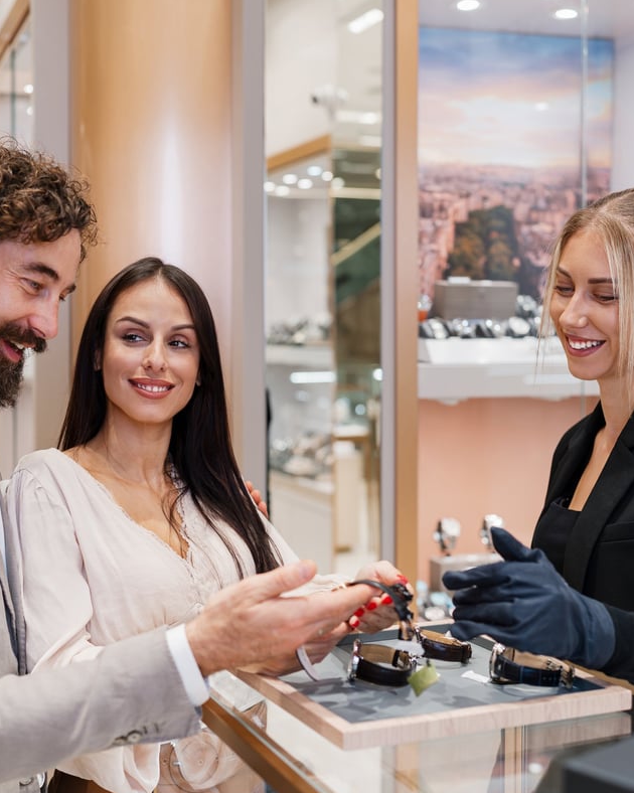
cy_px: 398
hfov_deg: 30.2
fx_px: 1173
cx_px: 259
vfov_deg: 37.3
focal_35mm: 50
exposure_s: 1/200
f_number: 2.2
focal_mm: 35
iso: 100
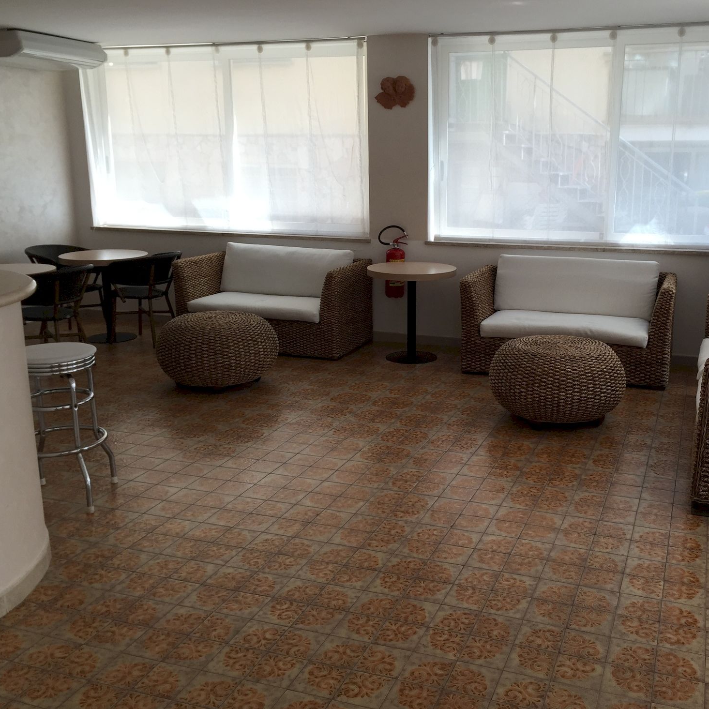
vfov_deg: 47.2
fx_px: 811
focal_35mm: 35
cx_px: 427
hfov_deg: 46.9
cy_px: 355
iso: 32
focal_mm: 4.15
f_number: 2.2
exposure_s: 1/120
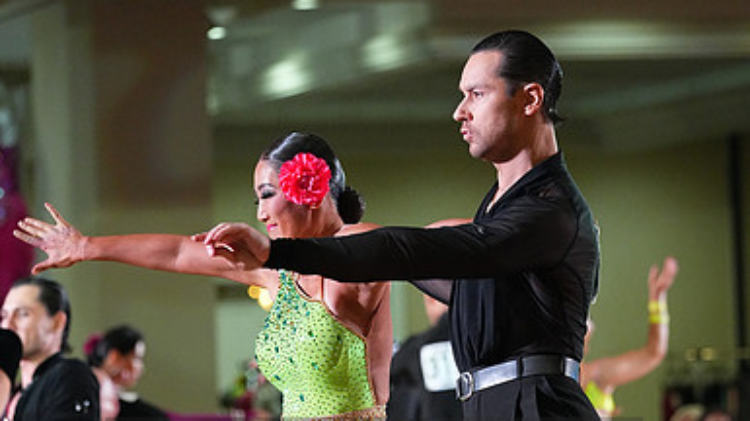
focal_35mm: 316
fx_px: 6280
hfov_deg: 6.8
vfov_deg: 3.8
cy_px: 483
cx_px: 375
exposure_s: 1/400
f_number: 5
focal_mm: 200
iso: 8000
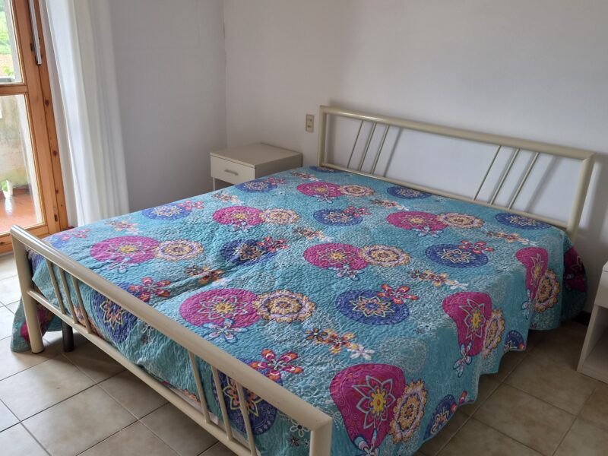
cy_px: 228
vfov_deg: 58.9
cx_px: 304
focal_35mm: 23
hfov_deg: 73.9
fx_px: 404
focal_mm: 5.4
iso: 200
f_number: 1.8
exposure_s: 1/100
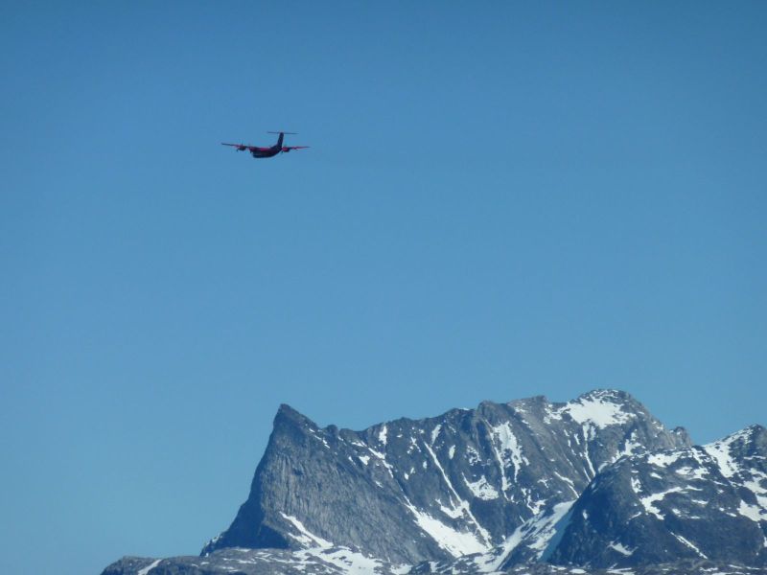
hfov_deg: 6.6
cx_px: 384
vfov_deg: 5.0
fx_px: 6647
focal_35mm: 300
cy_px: 288
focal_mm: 49.2
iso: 80
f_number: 5.6
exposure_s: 1/1000
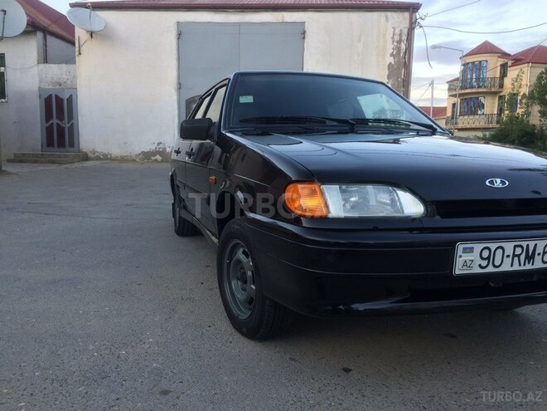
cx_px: 274
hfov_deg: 61.7
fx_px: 458
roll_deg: -0.9
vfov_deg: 48.2
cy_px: 206
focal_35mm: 29
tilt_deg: -6.8
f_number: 2.2
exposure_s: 1/50
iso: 40
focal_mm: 4.15
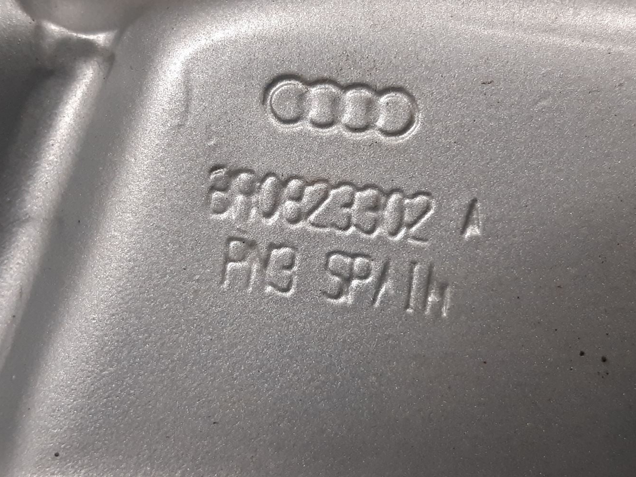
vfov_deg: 35.9
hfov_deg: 46.8
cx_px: 303
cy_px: 220
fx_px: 735
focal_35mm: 40
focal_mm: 3.93
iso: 100
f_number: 1.7
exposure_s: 1/50
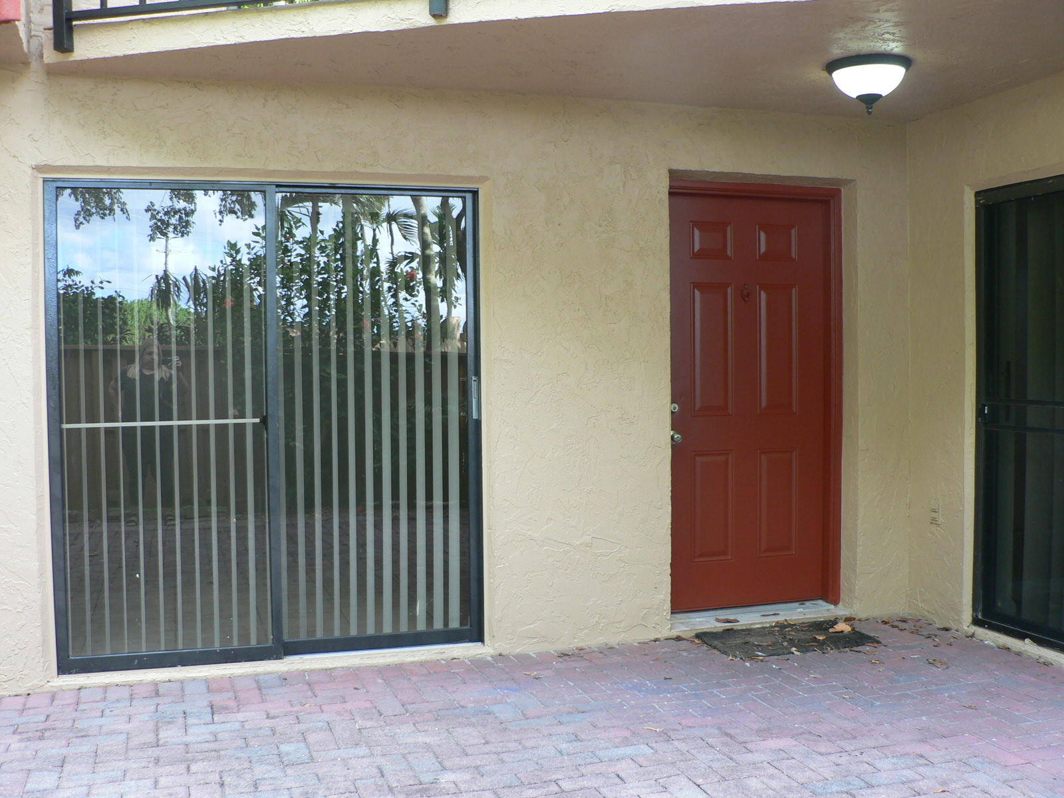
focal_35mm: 36
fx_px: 1107
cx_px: 532
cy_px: 399
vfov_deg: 39.7
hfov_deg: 51.4
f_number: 2.8
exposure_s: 1/30
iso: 80
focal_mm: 6
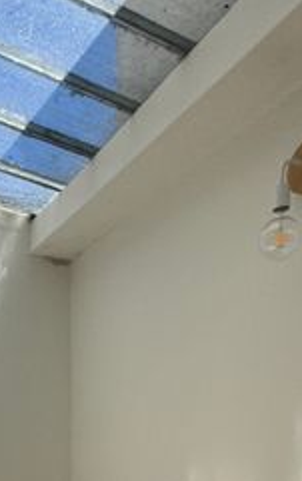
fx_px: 539
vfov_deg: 40.8
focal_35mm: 41
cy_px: 502
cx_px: 8
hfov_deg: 29.5
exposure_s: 1/972
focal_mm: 2.22
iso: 50
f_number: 2.2
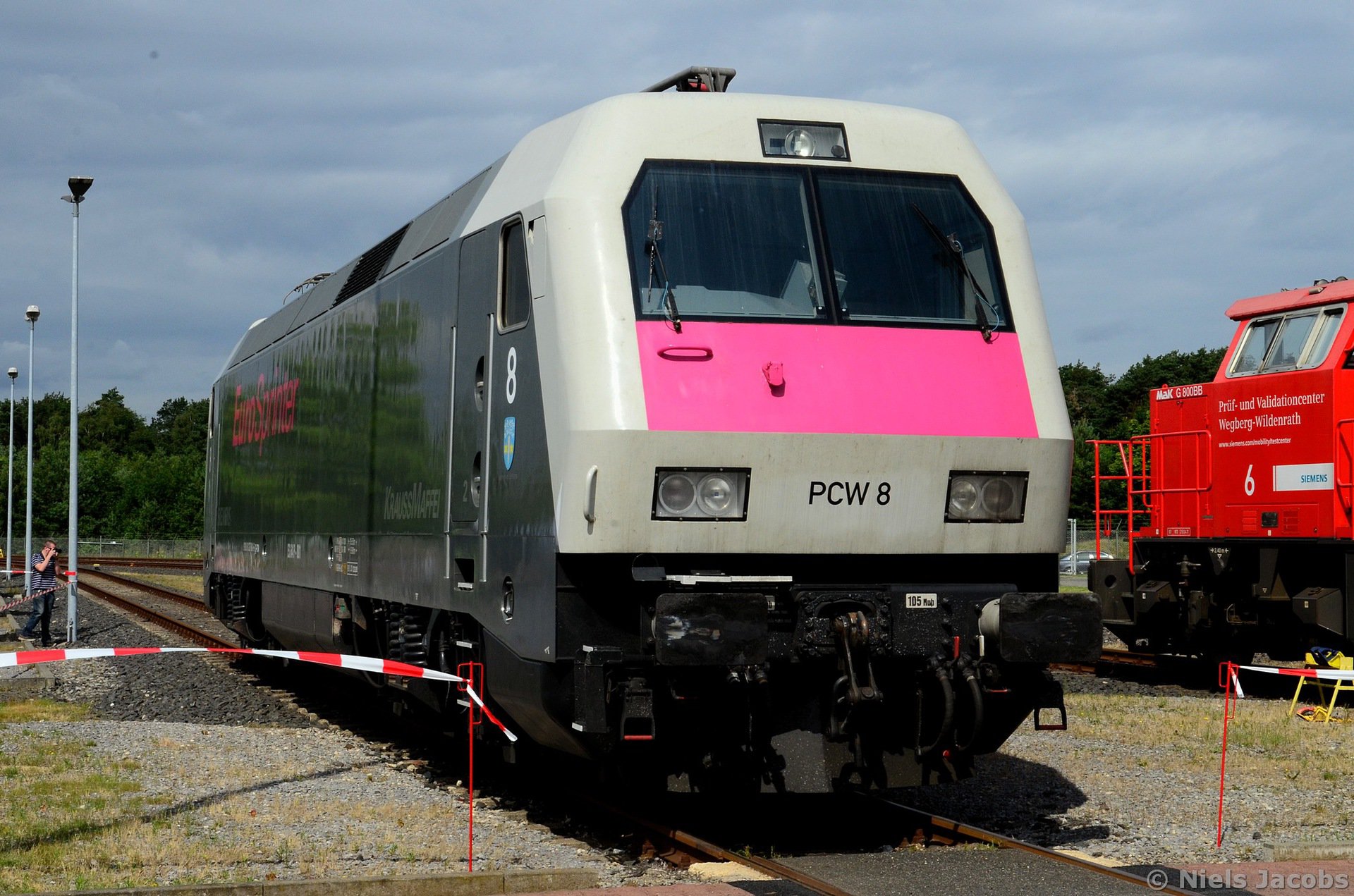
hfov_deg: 33.5
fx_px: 2252
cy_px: 448
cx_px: 677
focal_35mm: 60
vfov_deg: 22.5
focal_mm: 40
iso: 640
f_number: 18
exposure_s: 1/500
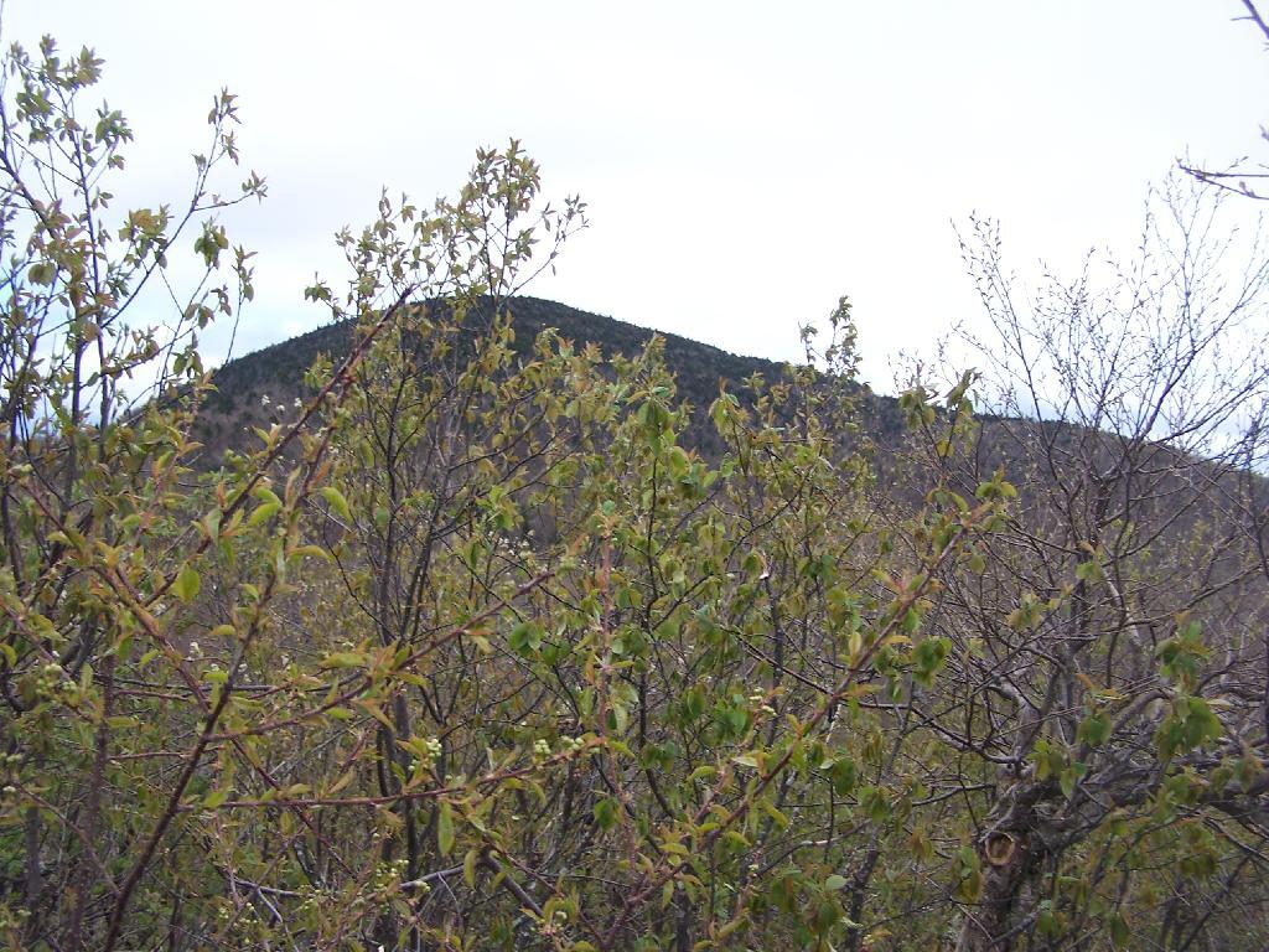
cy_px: 476
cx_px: 634
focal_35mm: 38
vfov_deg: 37.7
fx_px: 1393
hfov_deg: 49.0
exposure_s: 1/640
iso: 80
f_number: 2.8
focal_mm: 6.3
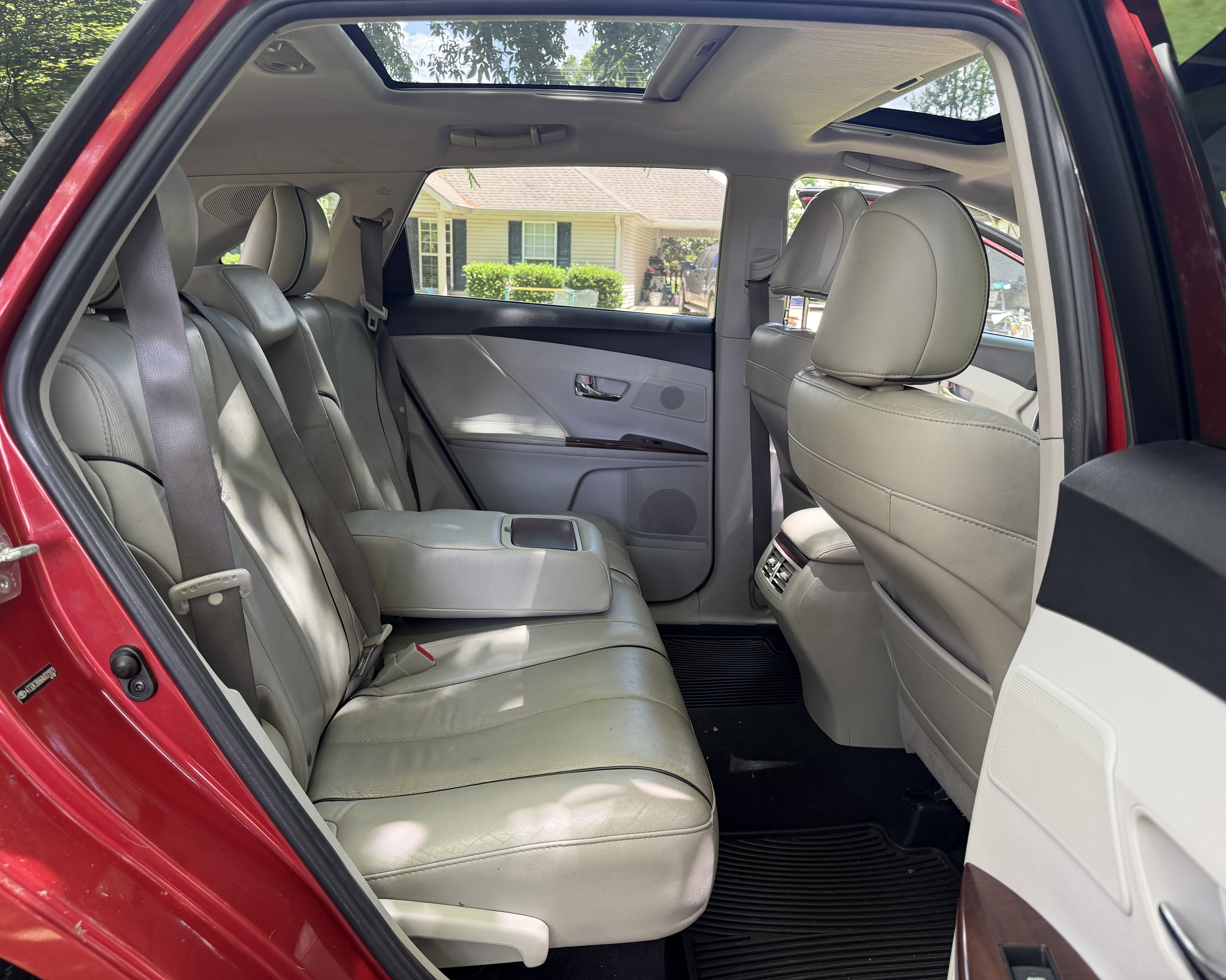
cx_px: 588
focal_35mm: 25
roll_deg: -1.5
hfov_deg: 68.1
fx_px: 907
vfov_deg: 56.8
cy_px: 490
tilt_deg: -14.1
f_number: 1.78
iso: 160
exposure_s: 1/121
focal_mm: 6.76
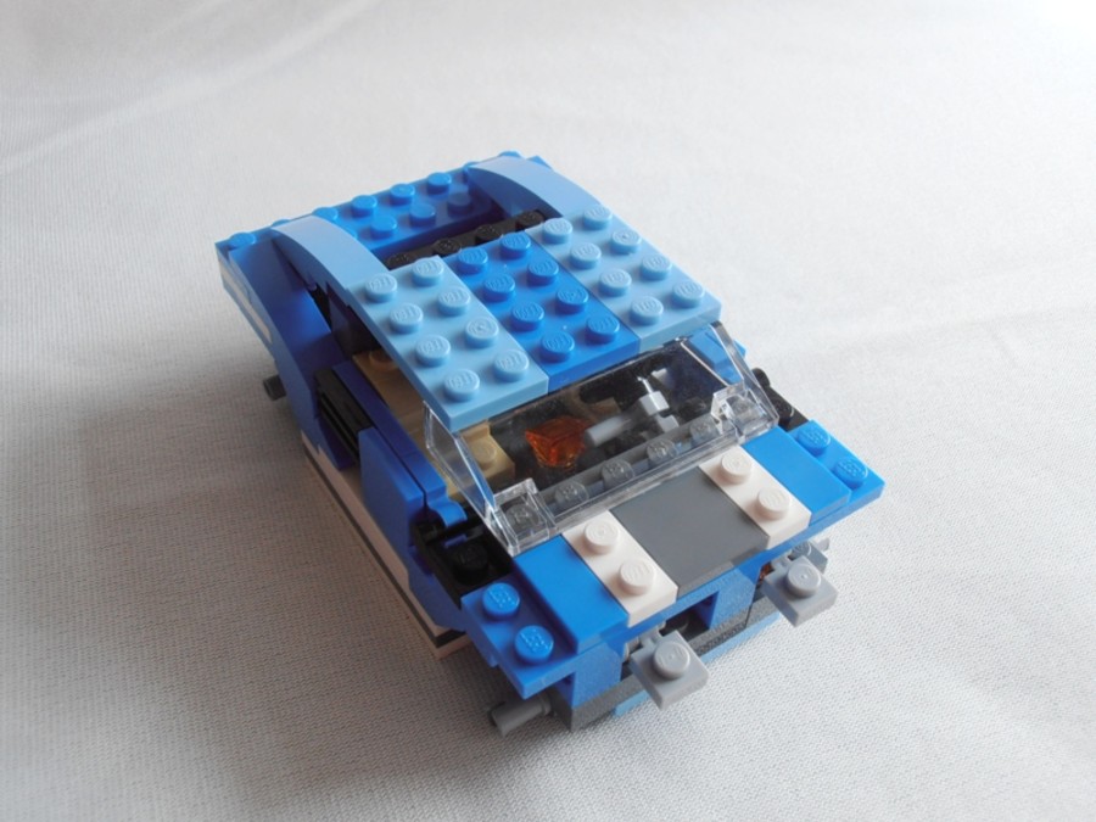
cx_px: 548
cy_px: 411
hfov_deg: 50.1
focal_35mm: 37
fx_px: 1171
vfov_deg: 38.7
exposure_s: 1/80
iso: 80
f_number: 3.9
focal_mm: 6.61
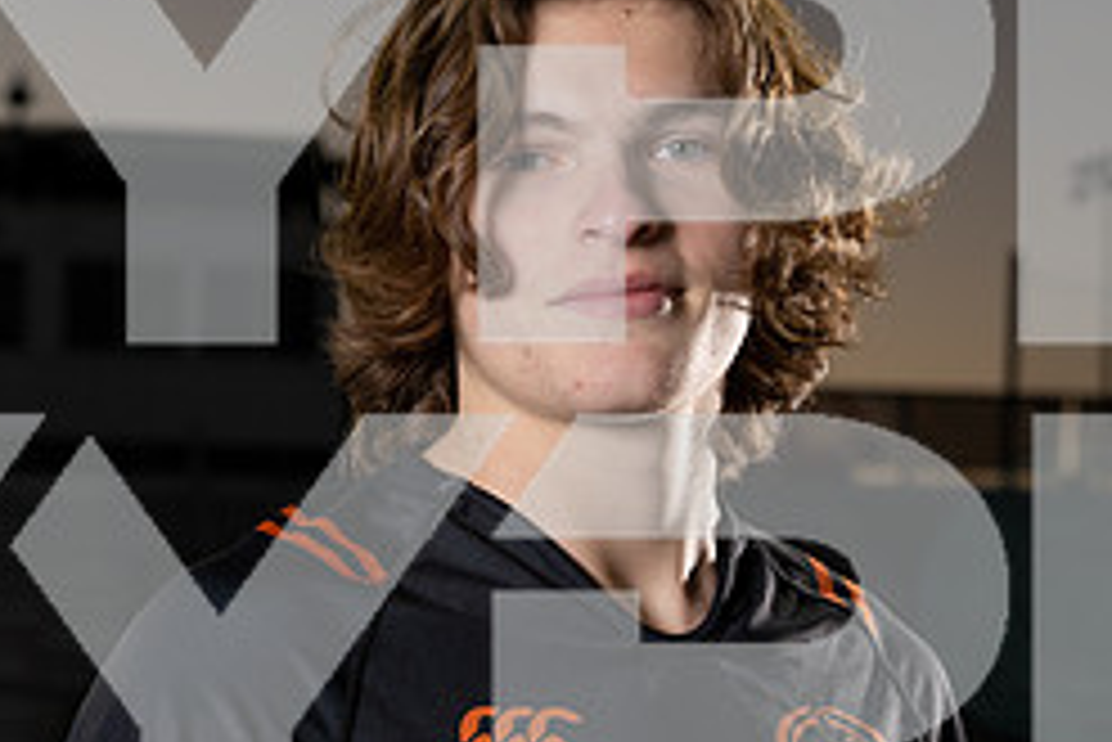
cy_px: 654
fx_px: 3554
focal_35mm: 115
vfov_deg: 11.9
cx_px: 405
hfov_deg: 17.8
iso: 160
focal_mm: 49
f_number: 4.5
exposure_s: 1/250
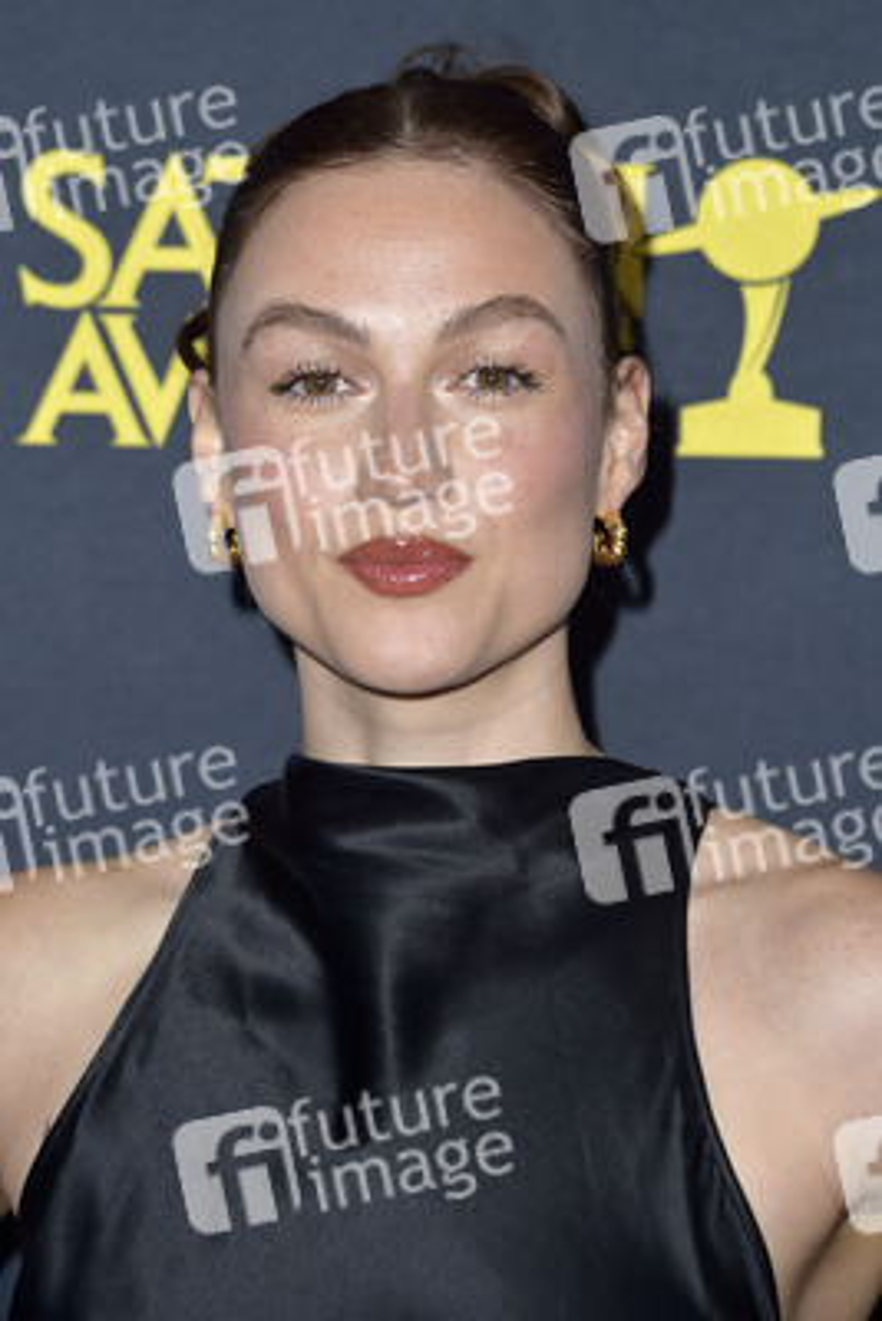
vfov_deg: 14.1
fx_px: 5324
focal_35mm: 145
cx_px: 441
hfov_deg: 9.5
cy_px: 660
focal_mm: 145
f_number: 6.3
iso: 250
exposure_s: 1/250
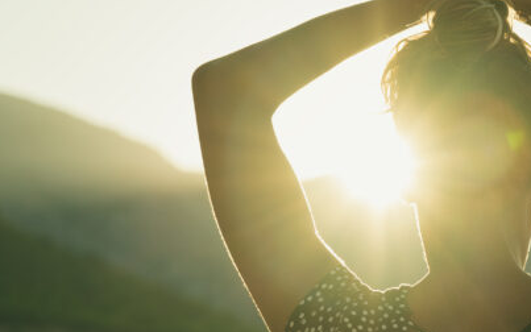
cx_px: 431
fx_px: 2620
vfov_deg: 7.3
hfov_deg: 11.5
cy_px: 152
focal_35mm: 181
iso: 100
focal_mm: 70
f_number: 5
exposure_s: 1/640
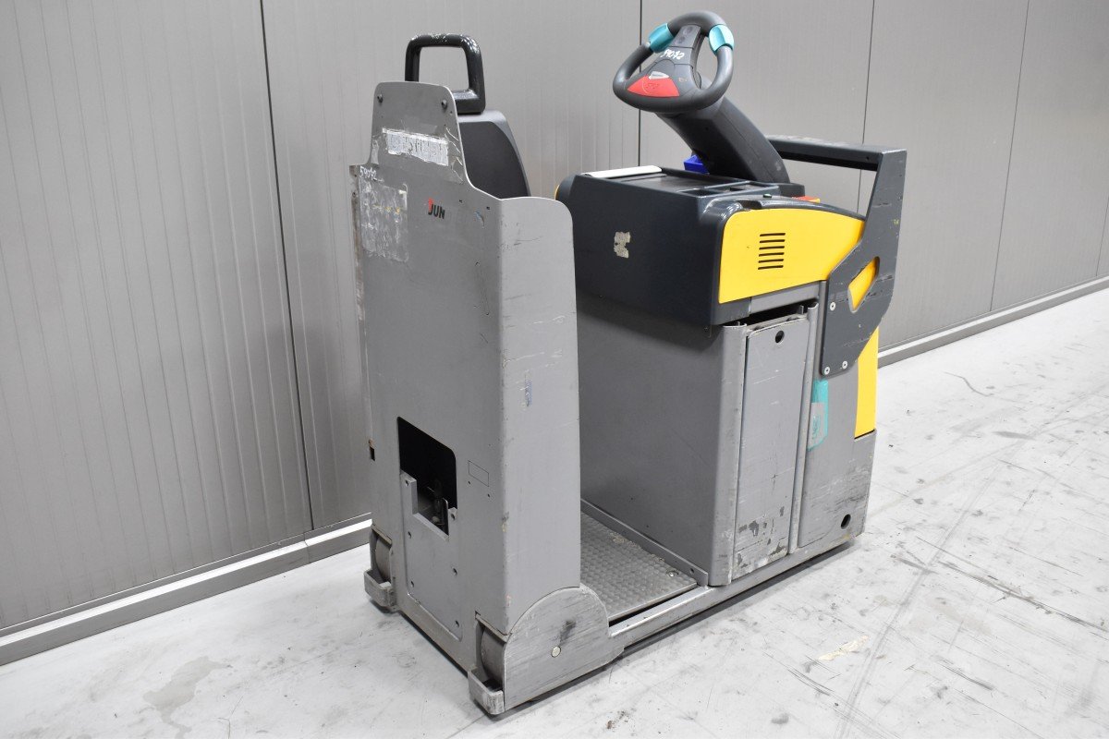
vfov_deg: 41.7
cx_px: 554
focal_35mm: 32
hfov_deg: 59.5
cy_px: 370
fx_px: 970
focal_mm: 21
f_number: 5
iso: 1600
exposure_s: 1/25
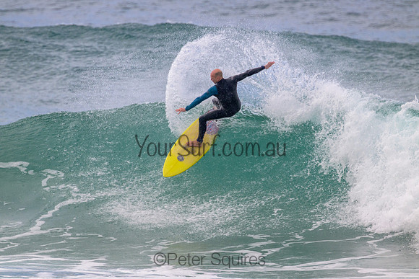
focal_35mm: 800
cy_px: 140
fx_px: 9313
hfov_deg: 2.6
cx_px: 210
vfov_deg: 1.7
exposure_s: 1/2000
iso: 1100
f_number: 11
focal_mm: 800
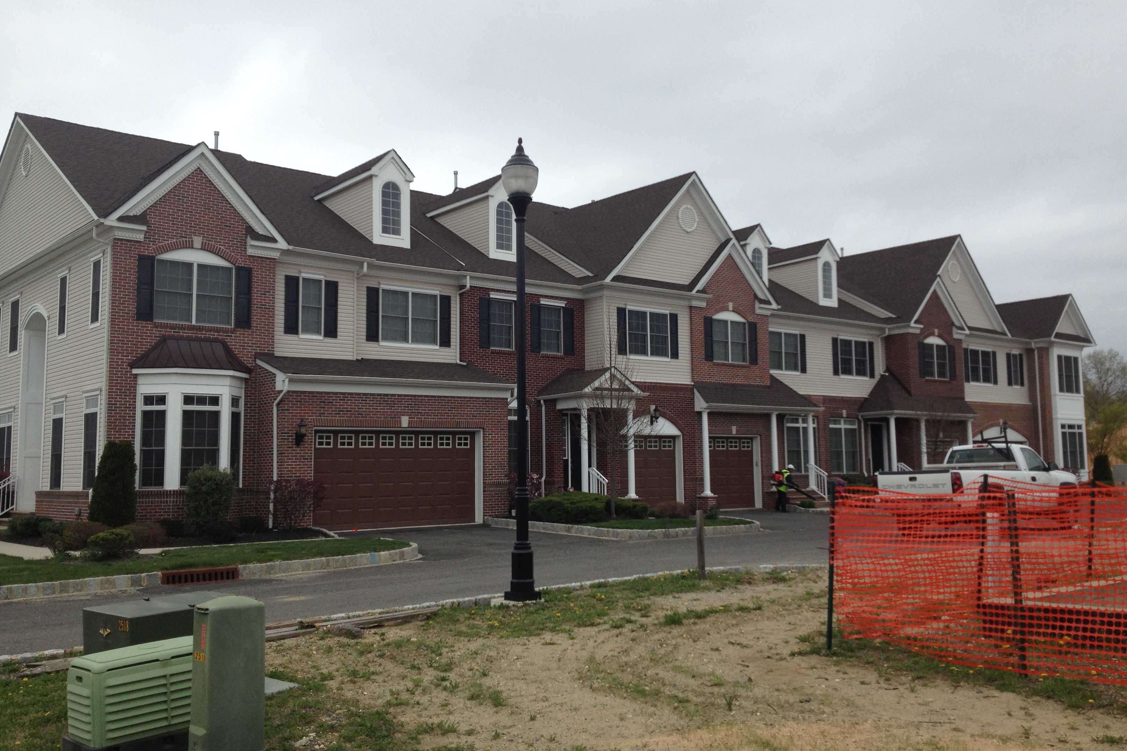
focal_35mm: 37
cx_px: 560
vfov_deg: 35.9
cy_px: 358
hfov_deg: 51.9
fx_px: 1158
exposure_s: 1/1905
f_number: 2.4
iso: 50
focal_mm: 4.28
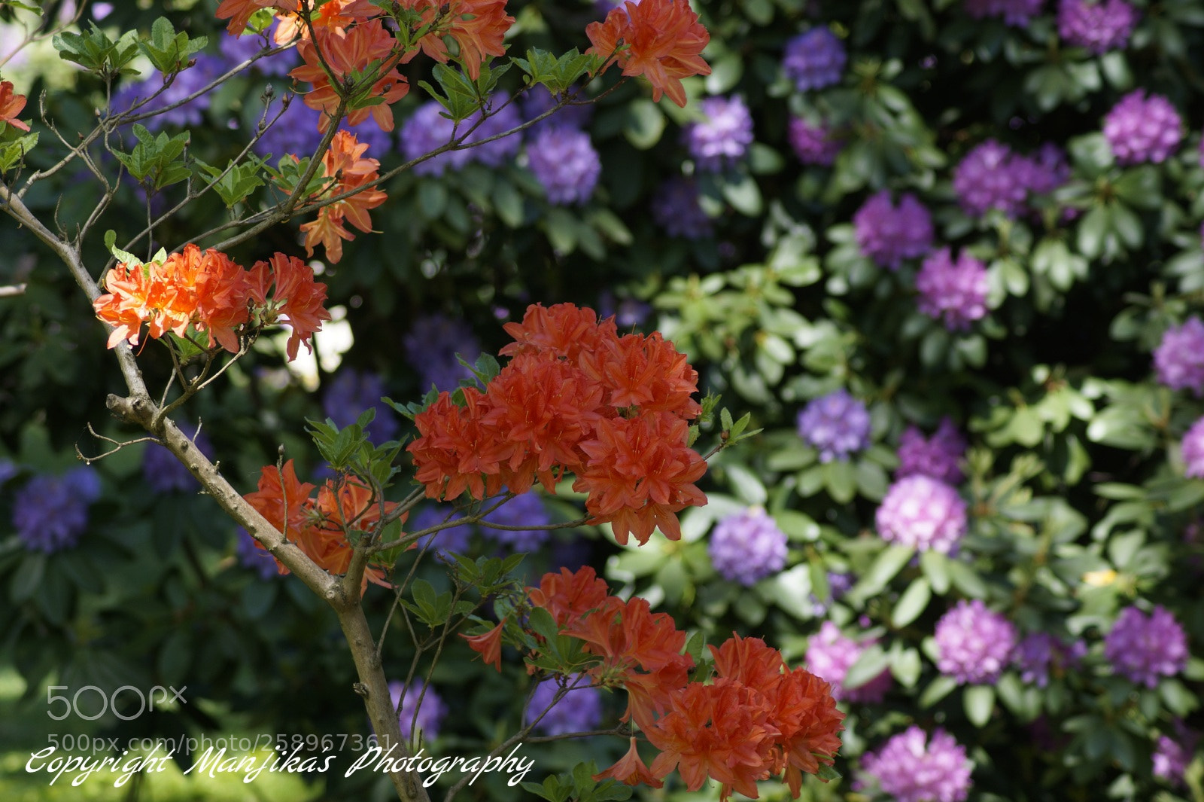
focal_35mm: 202
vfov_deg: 6.8
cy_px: 401
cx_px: 602
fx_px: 6769
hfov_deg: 10.2
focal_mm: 135
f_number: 5.6
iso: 100
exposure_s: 1/100
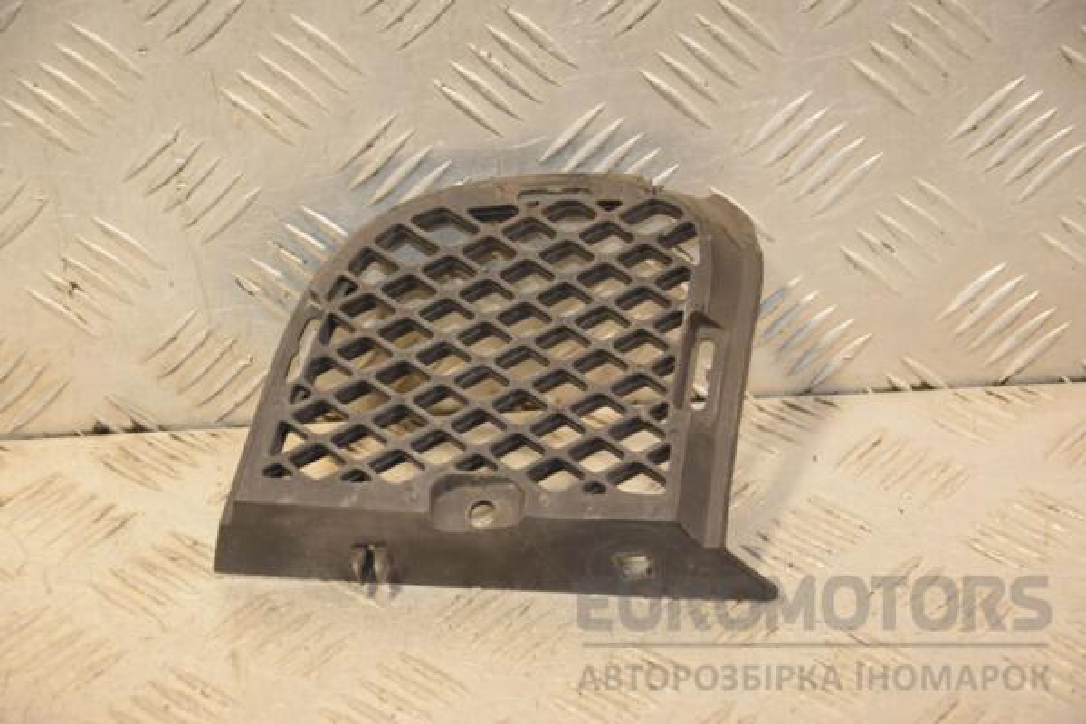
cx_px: 543
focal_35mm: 120
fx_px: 3620
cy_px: 362
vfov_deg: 11.4
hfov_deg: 17.1
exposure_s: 1/200
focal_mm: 80
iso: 800
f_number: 5.6
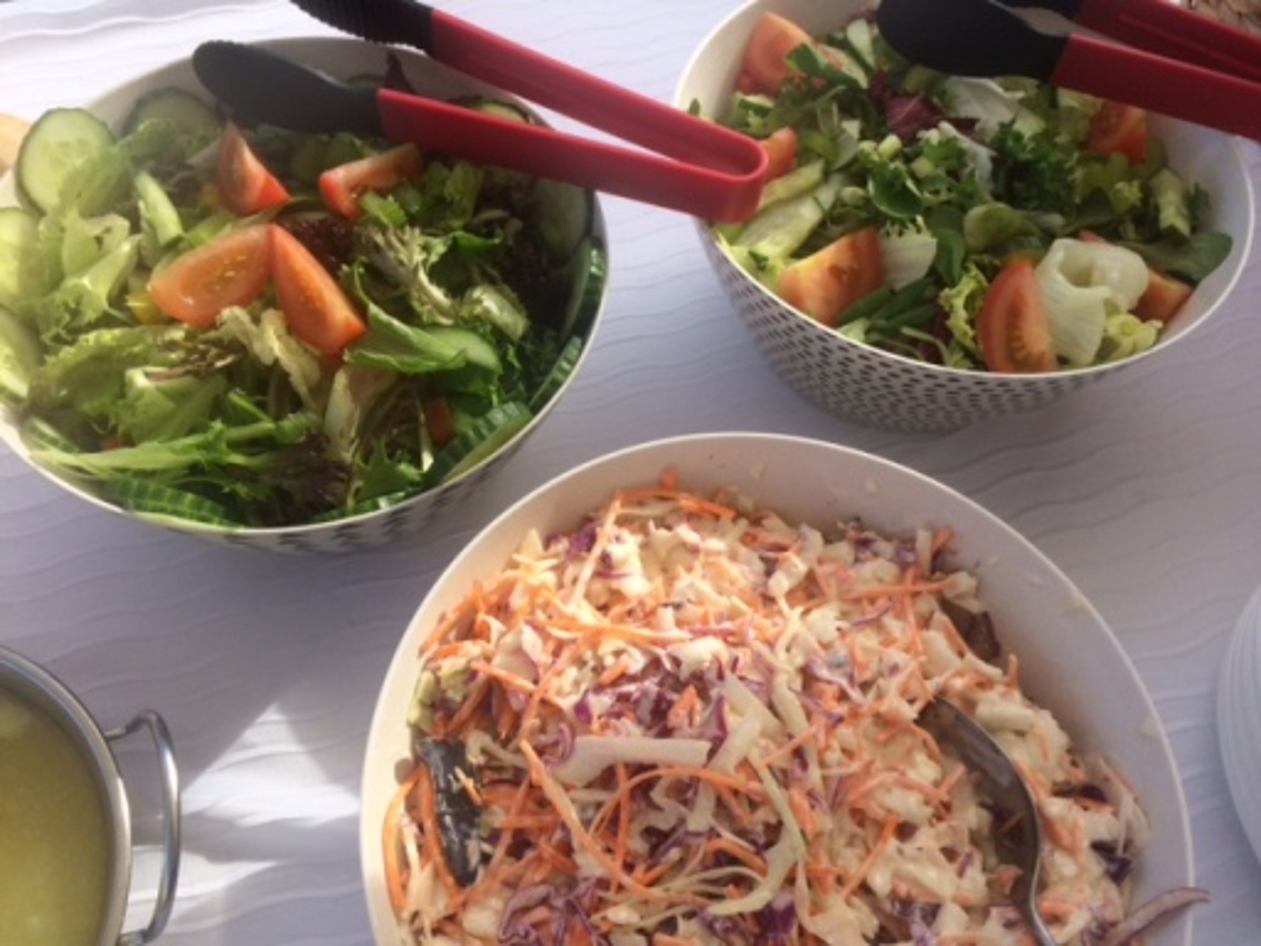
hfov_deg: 61.7
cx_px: 630
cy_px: 473
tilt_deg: -59.2
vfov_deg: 48.2
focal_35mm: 29
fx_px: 1056
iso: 32
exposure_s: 1/933
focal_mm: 4.15
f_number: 2.2
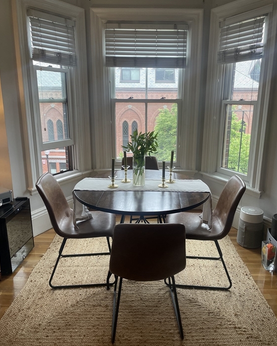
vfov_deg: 62.2
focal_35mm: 28
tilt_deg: -13.5
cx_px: 142
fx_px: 287
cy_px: 173
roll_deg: -0.5
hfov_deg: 51.5
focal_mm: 4.2
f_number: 1.6
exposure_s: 1/120
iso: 80
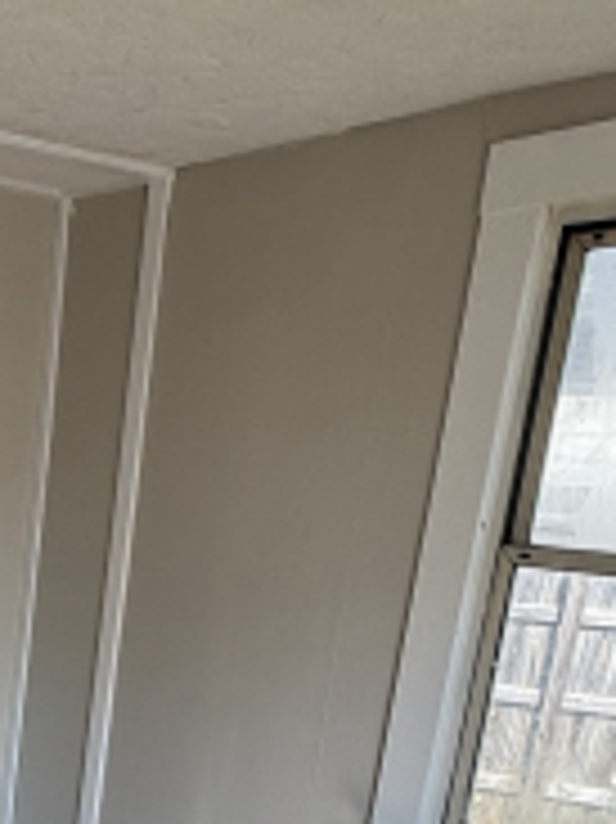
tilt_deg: -16.3
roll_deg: -3.7
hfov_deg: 25.2
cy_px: 799
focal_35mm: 51
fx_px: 1211
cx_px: -157
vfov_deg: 34.5
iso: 50
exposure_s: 1/123
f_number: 2.2
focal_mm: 2.22
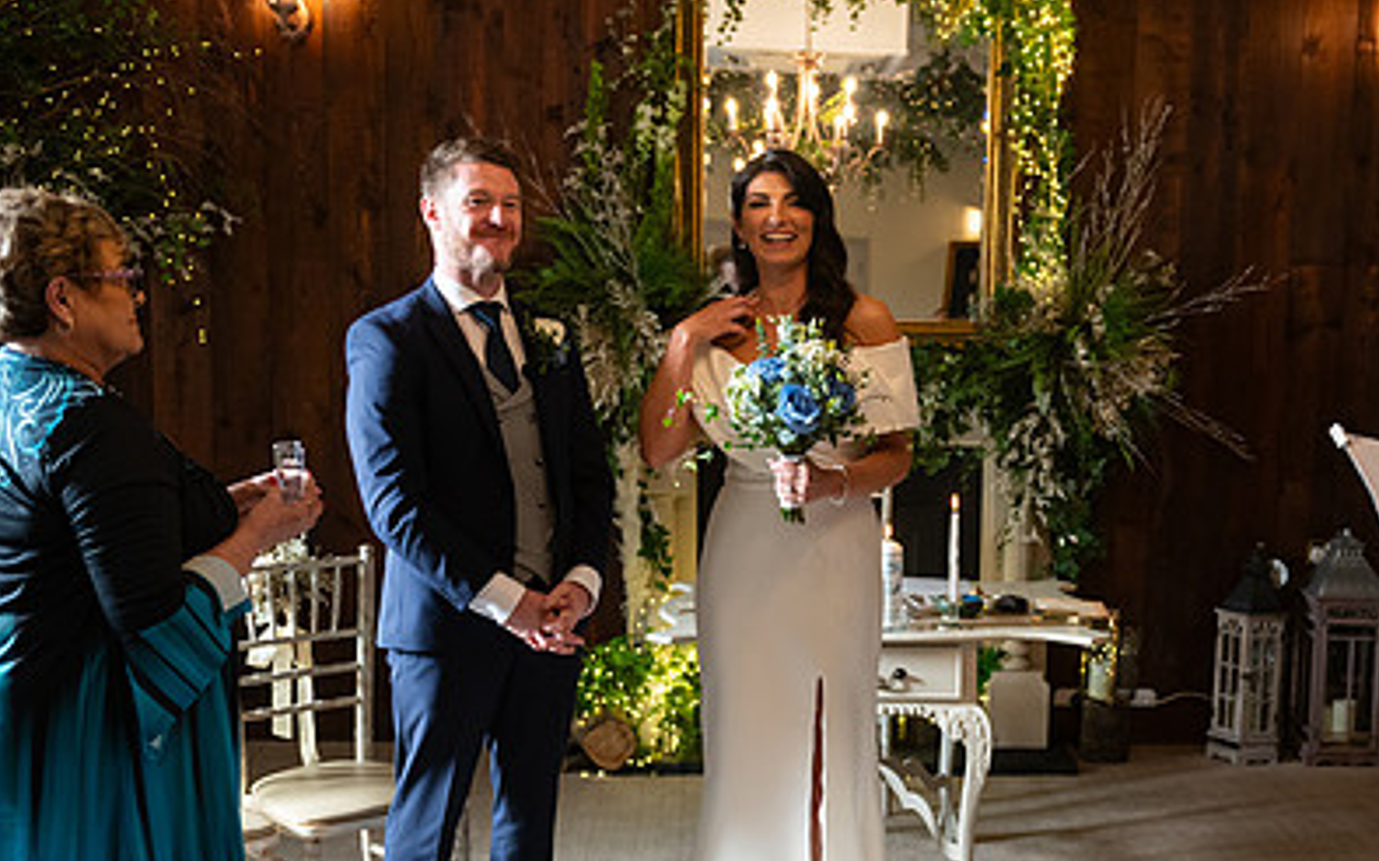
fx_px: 1841
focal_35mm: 49
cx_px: 889
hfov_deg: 40.7
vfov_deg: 26.2
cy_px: 576
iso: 800
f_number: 3.5
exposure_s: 1/160
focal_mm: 32
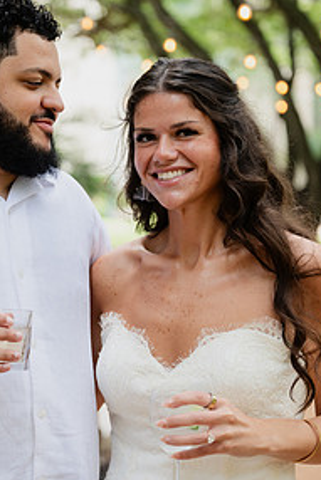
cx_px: 101
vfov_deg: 18.6
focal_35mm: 110
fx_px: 1469
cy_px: 284
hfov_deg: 12.4
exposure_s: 1/200
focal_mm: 70
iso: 400
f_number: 3.2
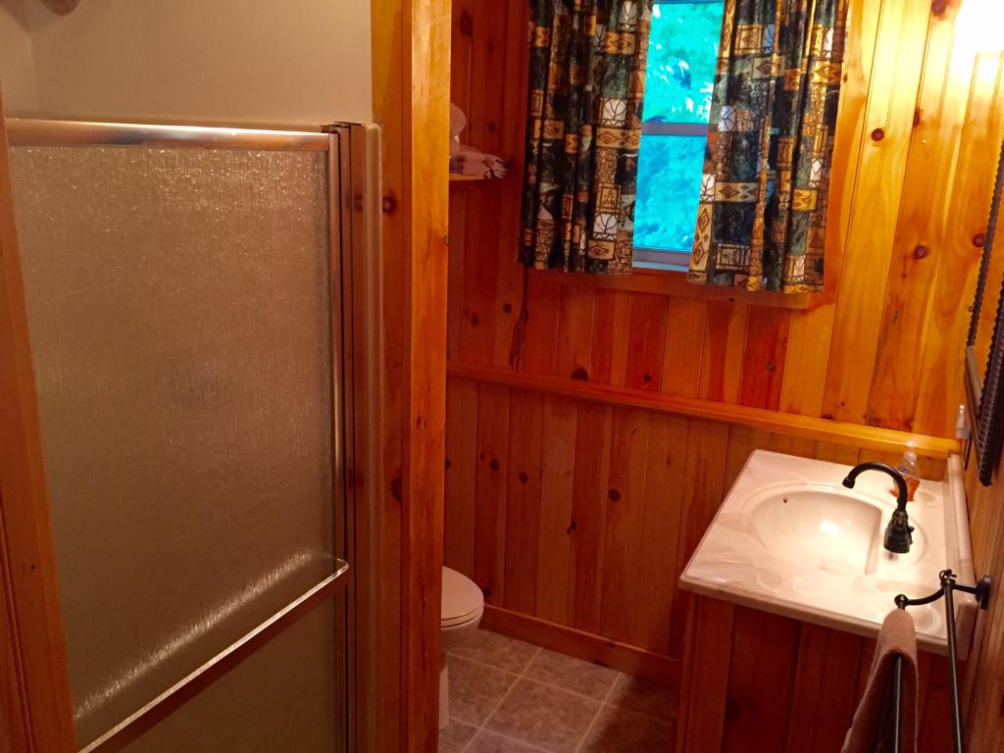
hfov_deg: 61.7
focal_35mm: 29
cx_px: 502
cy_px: 376
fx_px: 841
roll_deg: -2.4
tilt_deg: -15.6
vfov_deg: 48.2
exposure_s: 1/30
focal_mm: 4.15
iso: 160
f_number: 2.2
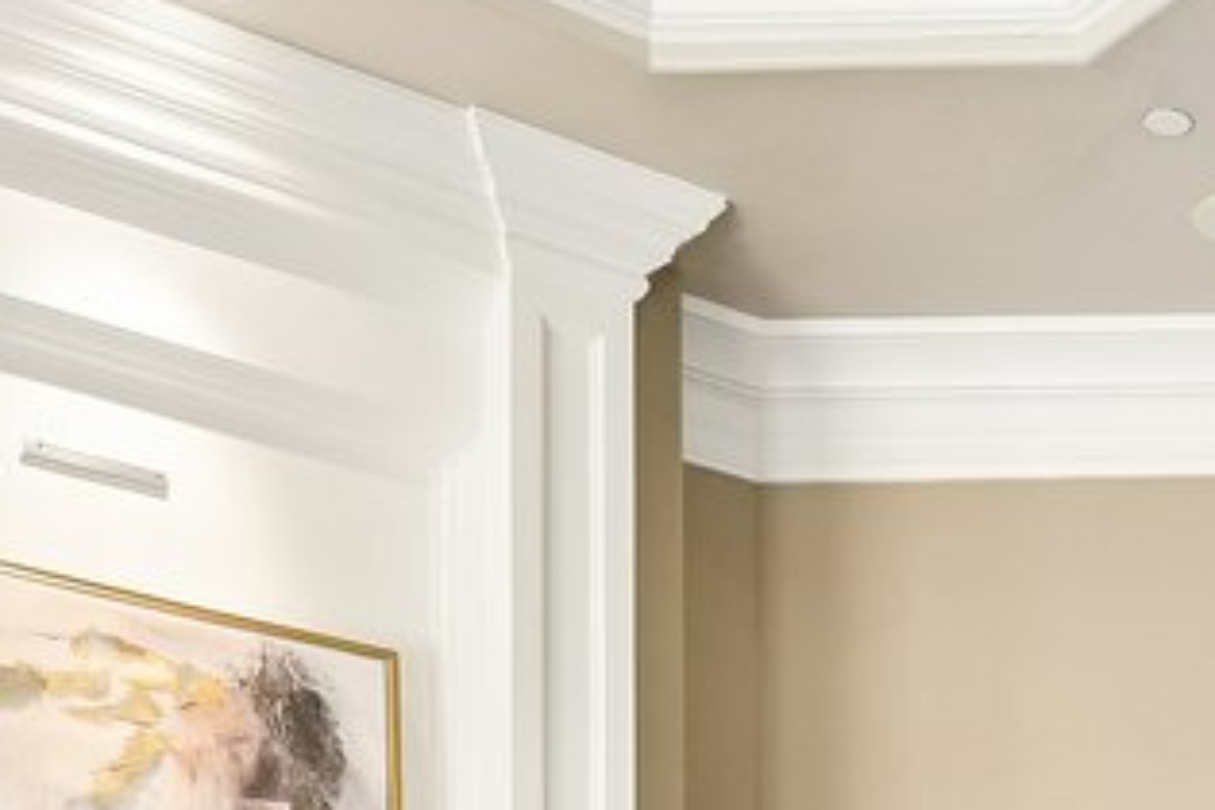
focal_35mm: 91
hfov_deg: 20.6
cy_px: 1749
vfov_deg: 12.7
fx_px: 3071
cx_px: 1539
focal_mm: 14
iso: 250
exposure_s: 1/15
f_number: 8
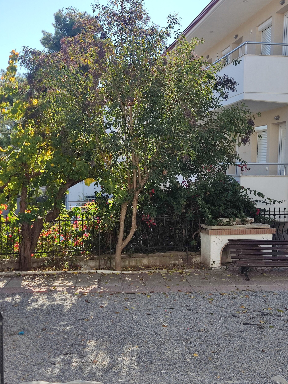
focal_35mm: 45
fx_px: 499
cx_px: 141
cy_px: 191
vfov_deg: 42.1
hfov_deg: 32.2
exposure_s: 1/802
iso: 50
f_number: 1.79
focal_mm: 4.71
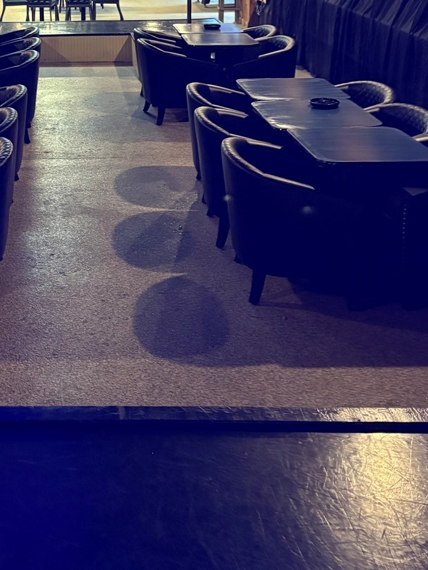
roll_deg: +1.1
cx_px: 35
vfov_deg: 32.6
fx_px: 907
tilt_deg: -8.2
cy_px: 21
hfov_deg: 25.6
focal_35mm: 55
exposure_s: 1/30
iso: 800
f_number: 1.6
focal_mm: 5.96
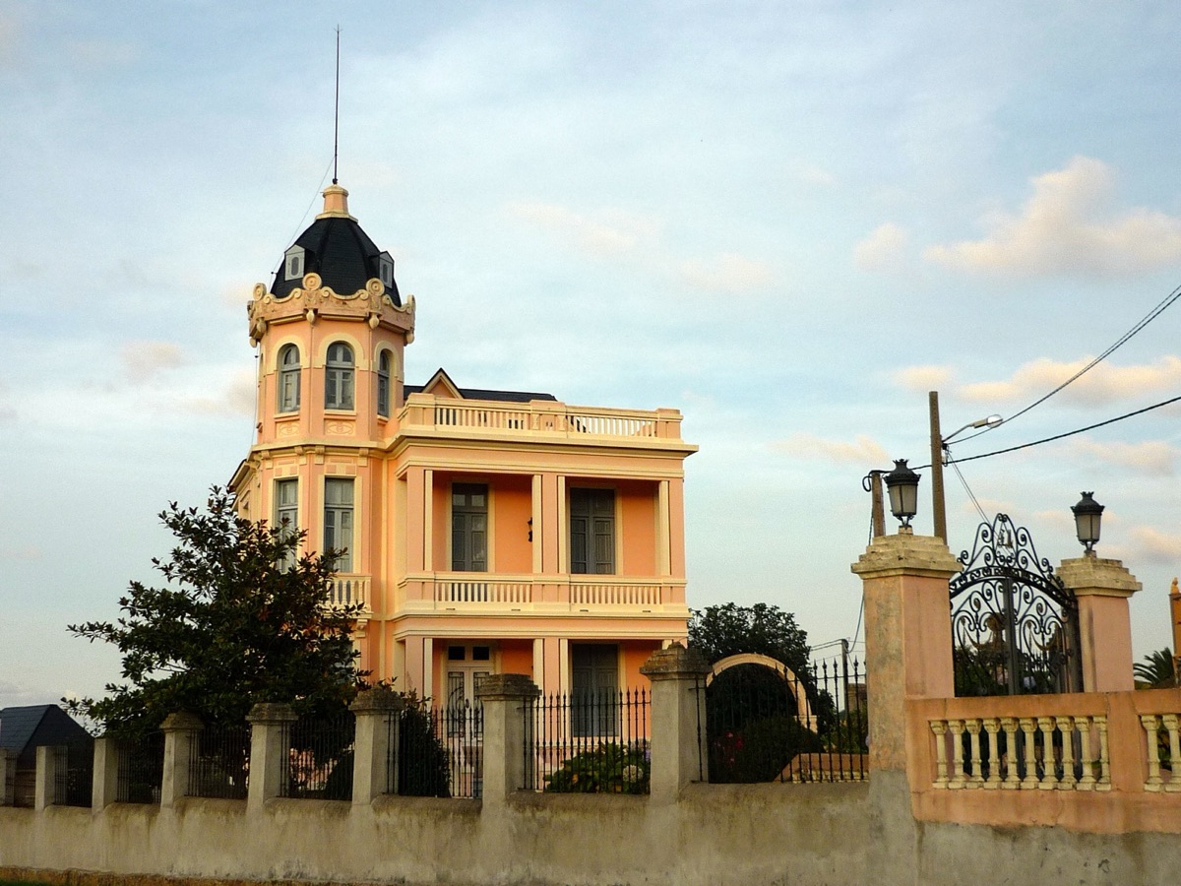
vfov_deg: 34.3
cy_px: 443
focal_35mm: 42
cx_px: 590
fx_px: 1433
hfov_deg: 44.8
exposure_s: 1/640
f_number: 2.8
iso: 100
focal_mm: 5.5
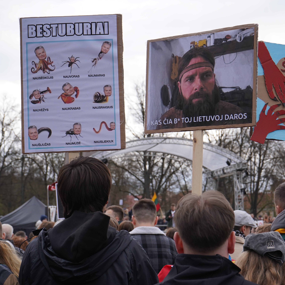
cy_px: 143
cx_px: 193
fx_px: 727
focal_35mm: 78
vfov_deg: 22.2
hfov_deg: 22.1
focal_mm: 61
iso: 1000
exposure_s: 1/400
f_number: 8
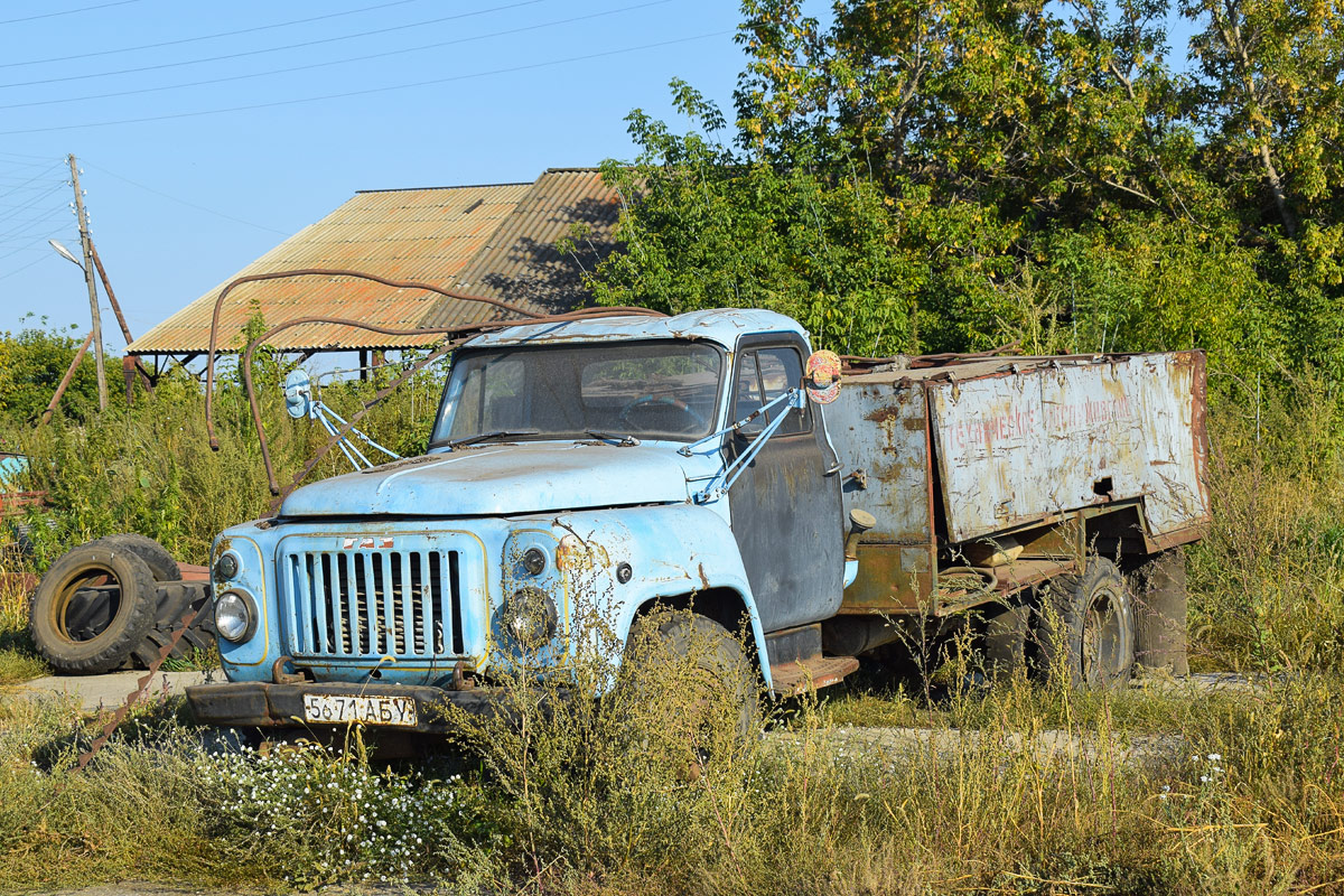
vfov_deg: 23.8
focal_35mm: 57
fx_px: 2128
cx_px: 672
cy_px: 448
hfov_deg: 35.1
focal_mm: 38
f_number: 9
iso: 200
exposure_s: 1/320
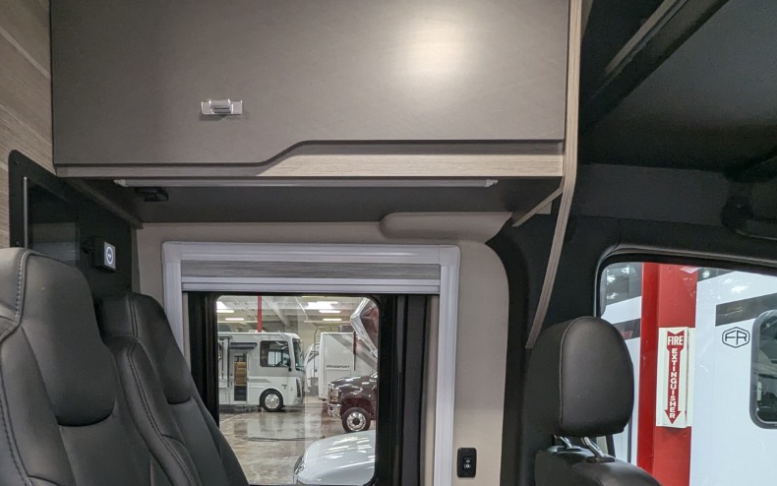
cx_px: 321
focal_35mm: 30
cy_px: 404
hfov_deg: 62.5
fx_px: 635
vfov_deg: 39.8
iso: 140
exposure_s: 1/38.3
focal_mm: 2.35
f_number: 2.2
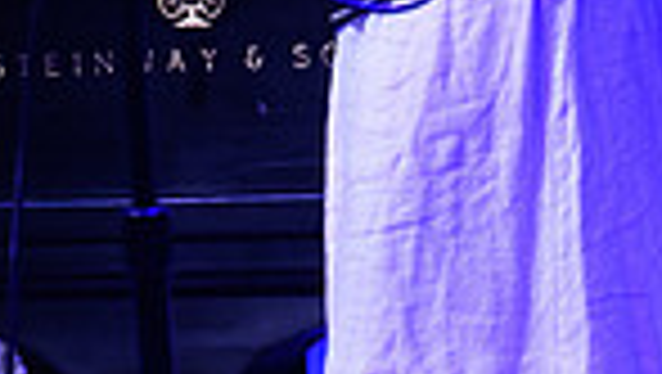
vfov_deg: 1.5
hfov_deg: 2.7
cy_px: -466
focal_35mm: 787
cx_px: 405
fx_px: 13827
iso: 3200
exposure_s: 1/160
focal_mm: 190
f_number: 5.6
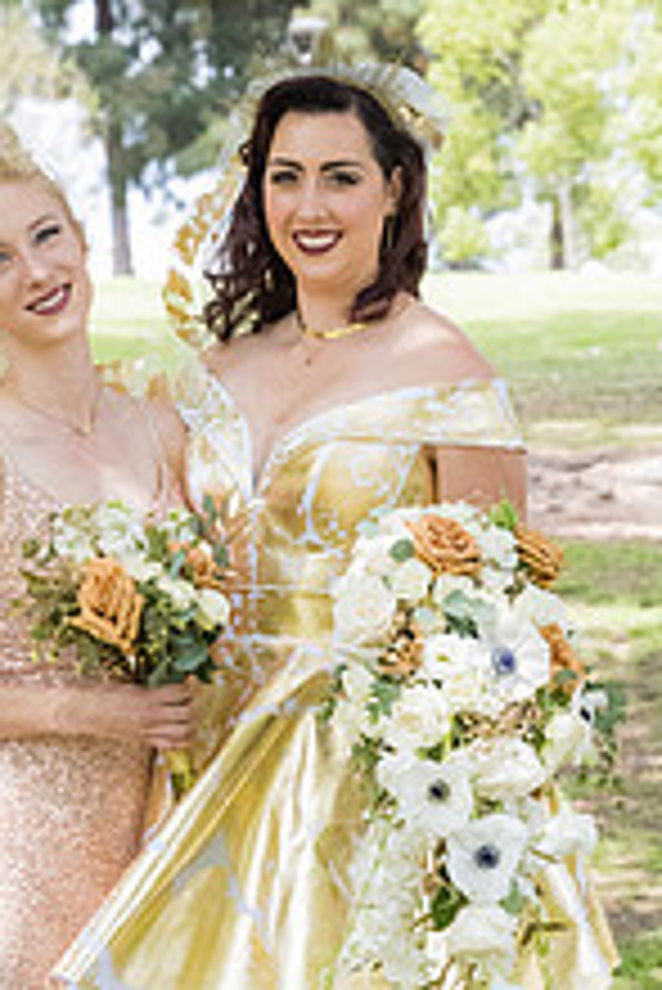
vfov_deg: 14.3
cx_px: 230
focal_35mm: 143
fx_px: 3938
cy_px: 716
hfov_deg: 9.6
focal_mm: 70
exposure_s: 1/1000
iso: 1250
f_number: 5.6
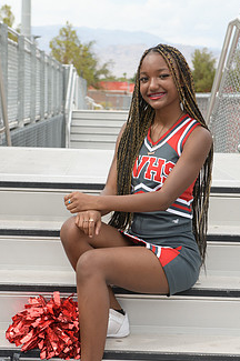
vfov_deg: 21.0
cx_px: 112
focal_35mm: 97
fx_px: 972
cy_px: 222
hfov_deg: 14.1
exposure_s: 1/1250
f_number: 5.6
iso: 800
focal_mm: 70
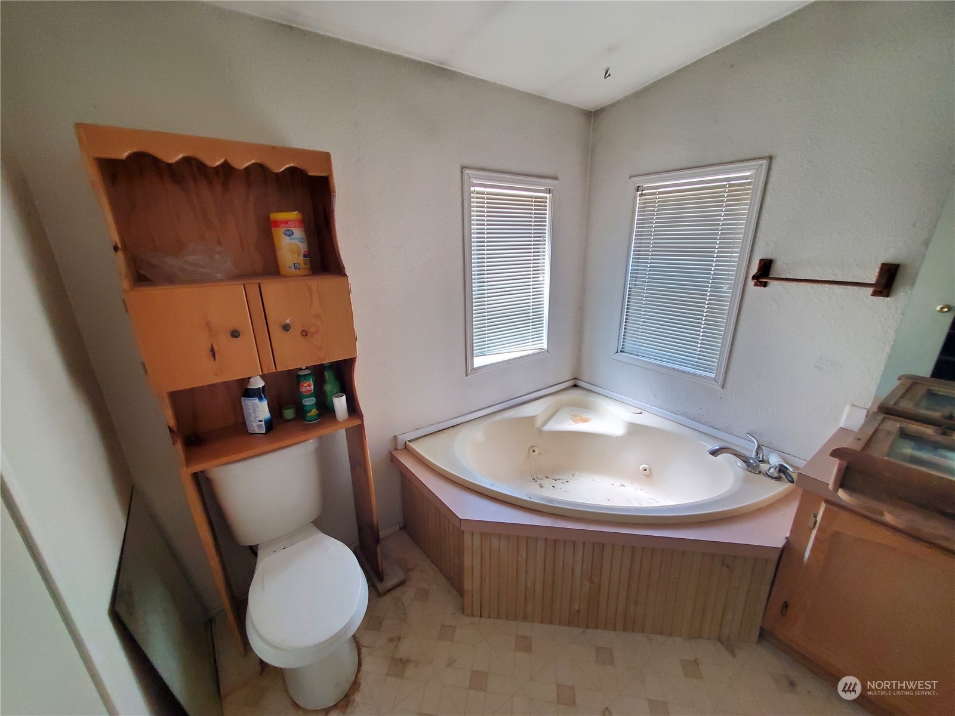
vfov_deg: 89.9
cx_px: 478
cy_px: 358
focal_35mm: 13
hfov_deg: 106.2
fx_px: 359
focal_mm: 1.8
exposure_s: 1/46
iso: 250
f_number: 2.2
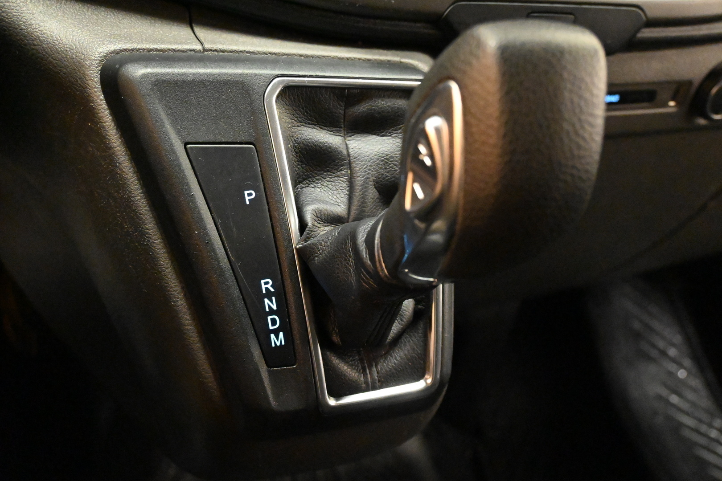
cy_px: 240
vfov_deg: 30.8
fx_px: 872
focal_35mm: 44
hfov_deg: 45.0
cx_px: 361
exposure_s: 1/50
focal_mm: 29
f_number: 5.6
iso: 16000
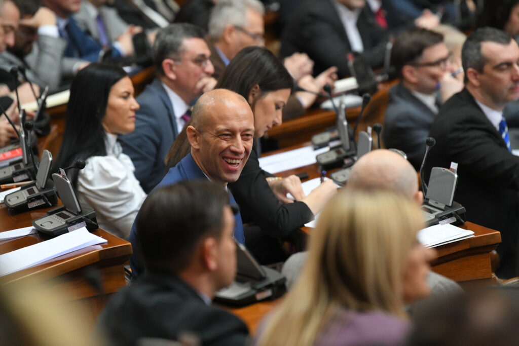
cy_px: 173
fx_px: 2884
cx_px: 260
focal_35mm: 200
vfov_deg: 6.9
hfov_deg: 10.3
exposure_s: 1/400
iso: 3200
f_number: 4
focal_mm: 200
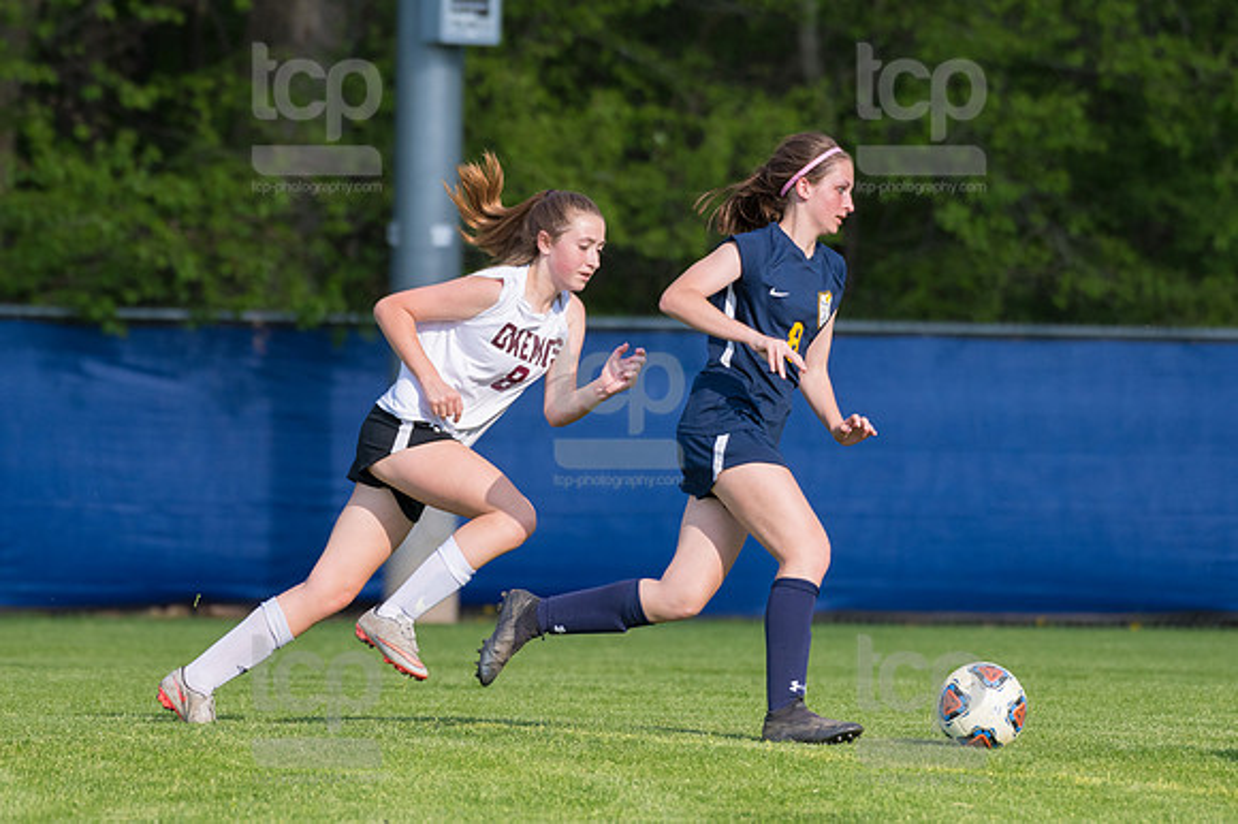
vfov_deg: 3.3
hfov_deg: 4.9
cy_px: 412
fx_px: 14435
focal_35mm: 420
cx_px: 619
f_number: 5.6
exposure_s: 1/2000
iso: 400
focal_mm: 280
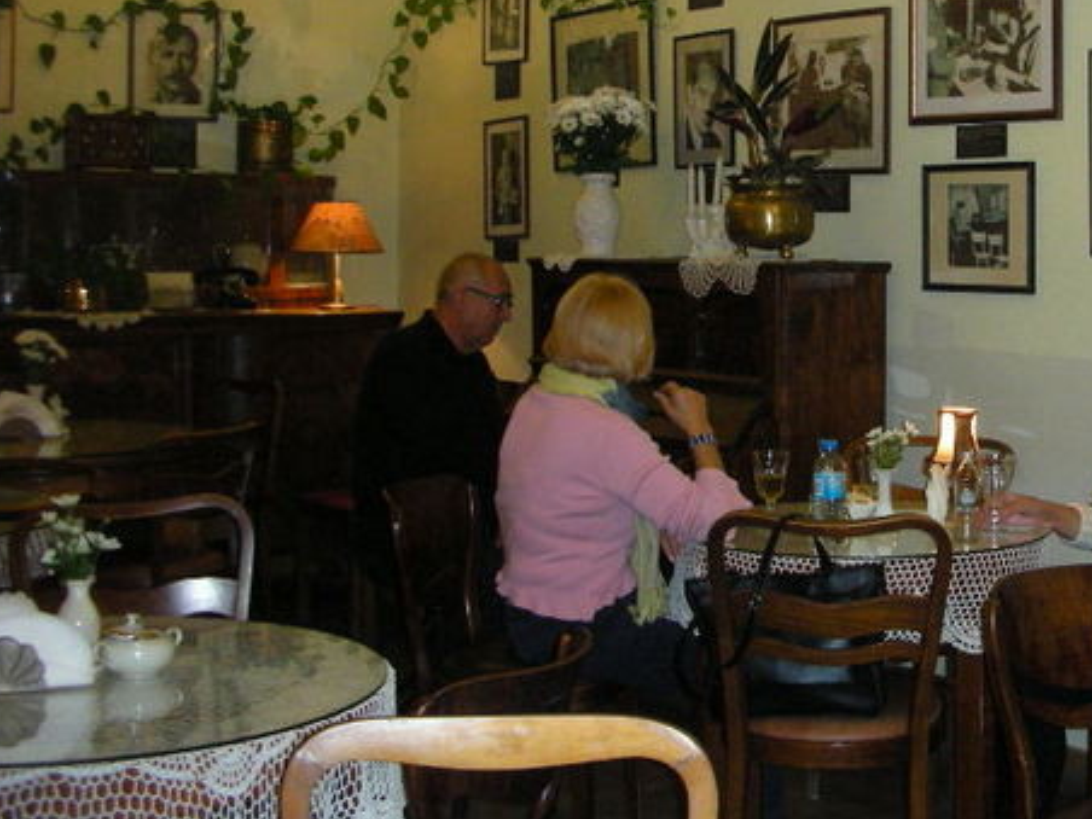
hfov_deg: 30.2
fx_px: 1956
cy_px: 230
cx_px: 928
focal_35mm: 62
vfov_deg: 23.5
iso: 200
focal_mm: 5.8
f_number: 3
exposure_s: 1/60.1
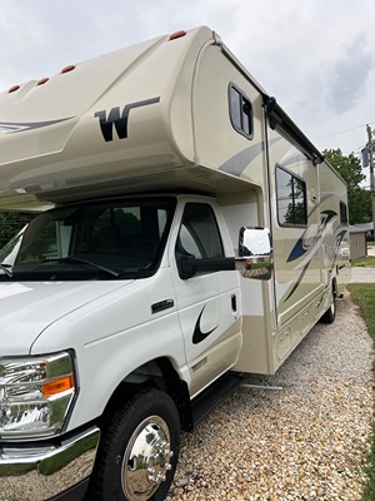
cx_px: 188
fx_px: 376
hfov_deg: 53.1
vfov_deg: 67.3
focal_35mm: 26
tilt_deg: -0.8
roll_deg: +4.0
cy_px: 250
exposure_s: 1/597
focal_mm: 5.7
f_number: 1.5
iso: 50
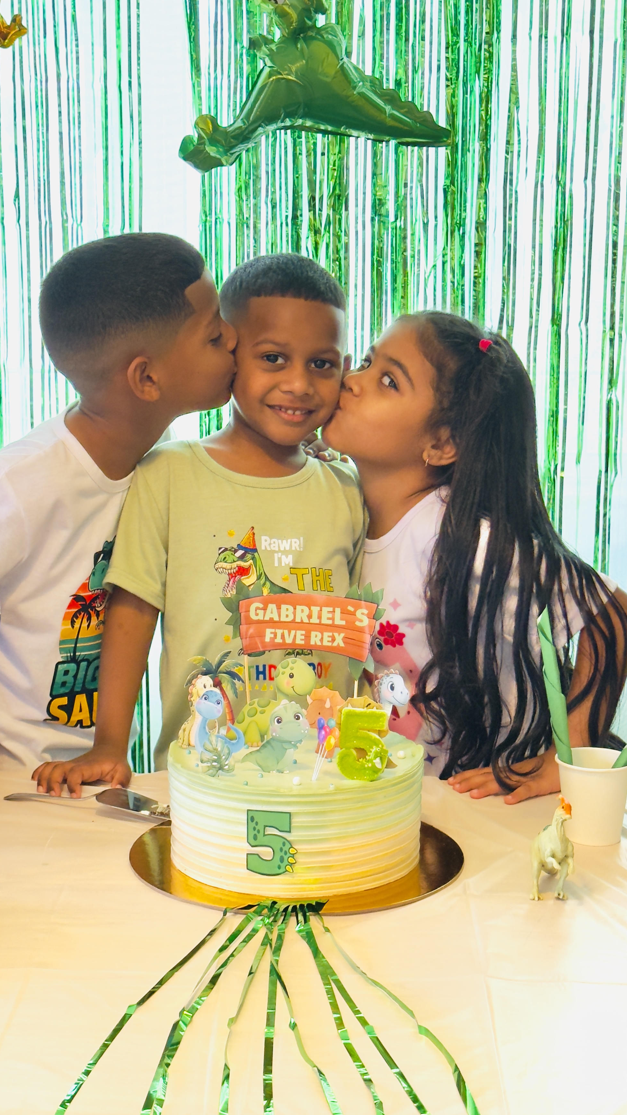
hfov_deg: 19.7
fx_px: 1803
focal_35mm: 61
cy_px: 493
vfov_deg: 34.3
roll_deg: -0.5
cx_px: 278
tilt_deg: -8.5
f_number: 1.78
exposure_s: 1/101
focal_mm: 6.76
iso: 100
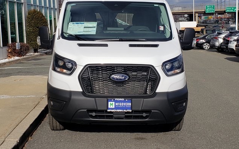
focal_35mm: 28
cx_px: 120
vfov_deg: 44.4
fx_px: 182
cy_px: 64
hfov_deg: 66.5
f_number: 2.4
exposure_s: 1/2342
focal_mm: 4.3
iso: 50
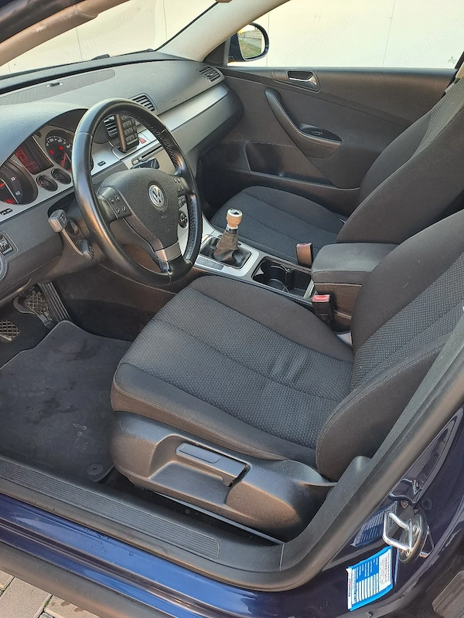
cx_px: 232
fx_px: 447
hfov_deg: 54.9
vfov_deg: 69.4
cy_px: 309
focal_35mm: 25
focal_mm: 4.65
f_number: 1.8
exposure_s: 1/50
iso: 64
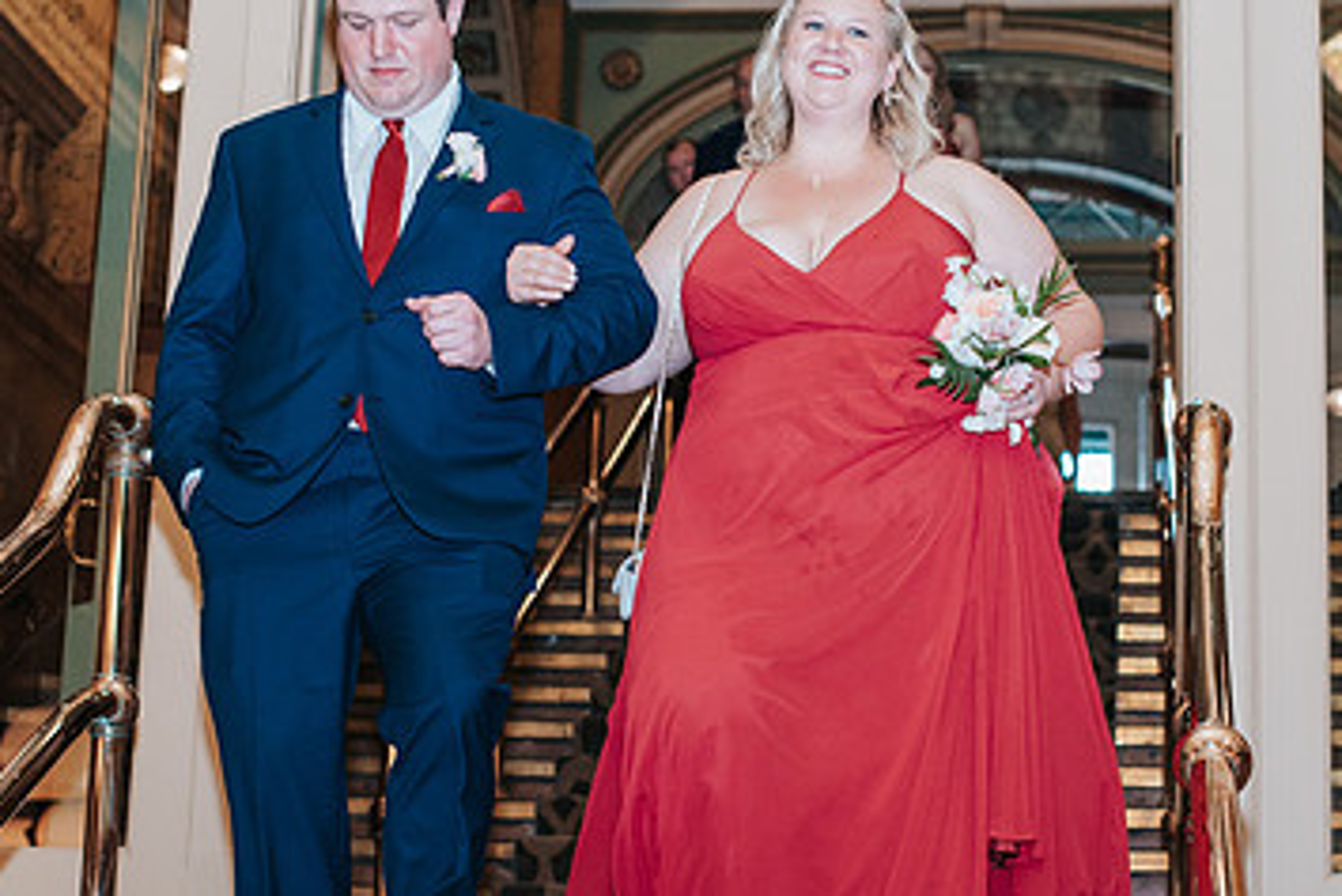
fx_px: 3393
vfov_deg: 15.0
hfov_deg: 22.4
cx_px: 726
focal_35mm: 91
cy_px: 308
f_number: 3.2
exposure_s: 1/200
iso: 1000
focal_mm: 50
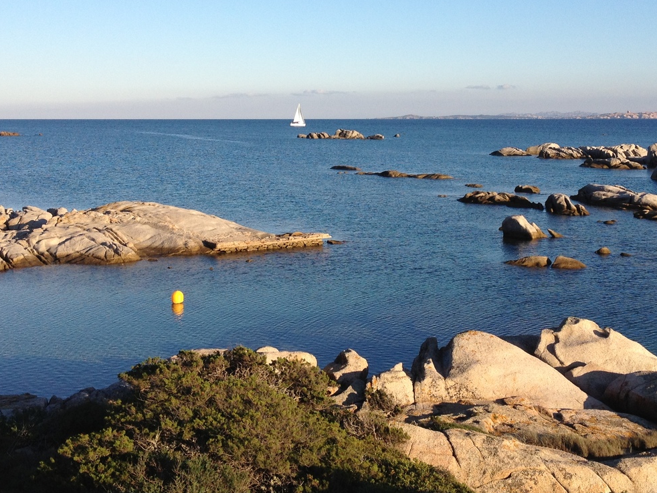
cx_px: 367
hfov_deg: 33.7
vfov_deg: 25.5
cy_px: 146
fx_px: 1082
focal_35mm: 57
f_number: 2.4
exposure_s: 1/1227
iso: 64
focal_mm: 4.28
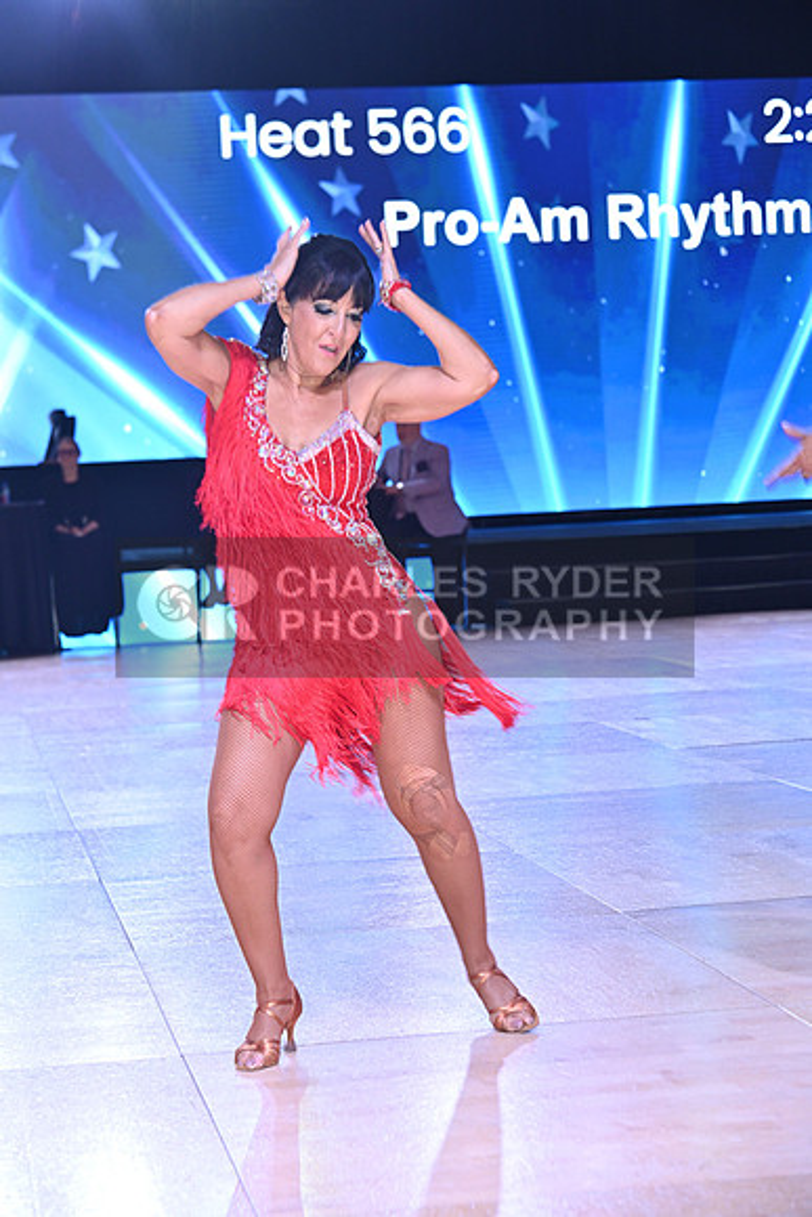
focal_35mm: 75
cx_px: 406
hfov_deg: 18.2
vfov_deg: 27.0
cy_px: 608
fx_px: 2536
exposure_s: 1/200
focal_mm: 75
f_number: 10
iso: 1250
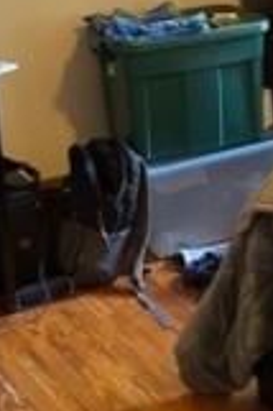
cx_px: 286
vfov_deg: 18.2
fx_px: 1277
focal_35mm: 112
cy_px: 103
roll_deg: +2.7
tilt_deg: -15.4
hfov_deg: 12.0
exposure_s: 1/40
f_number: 1.6
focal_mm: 4.2
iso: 500
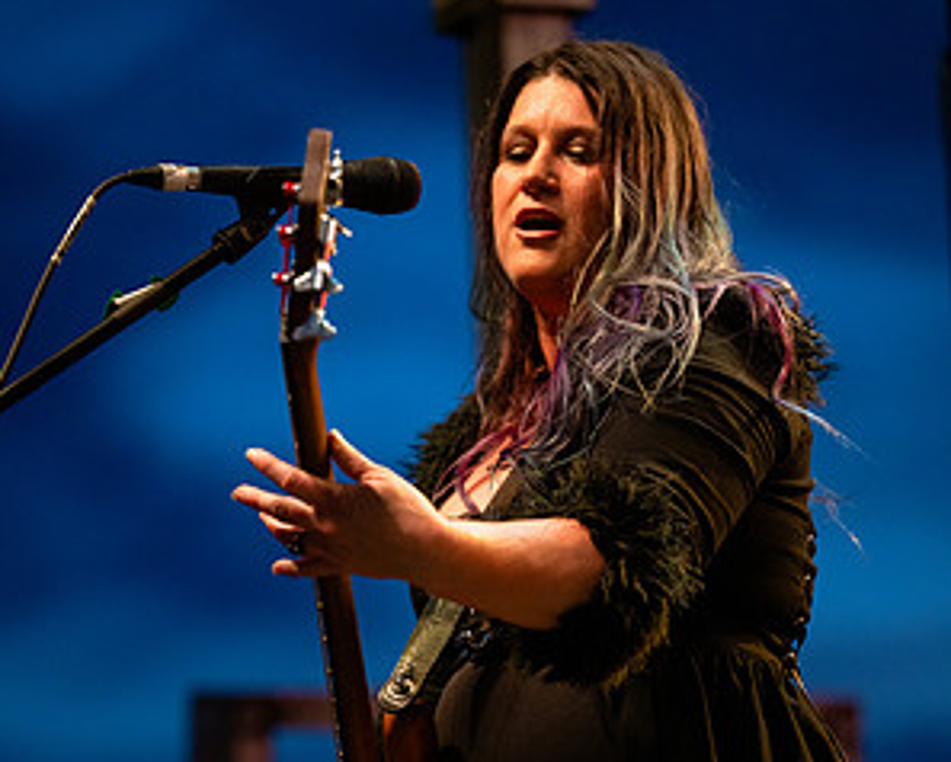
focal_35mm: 199
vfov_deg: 7.8
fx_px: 5605
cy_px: 596
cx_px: 474
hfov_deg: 9.7
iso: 2000
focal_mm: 140
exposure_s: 1/400
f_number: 2.8
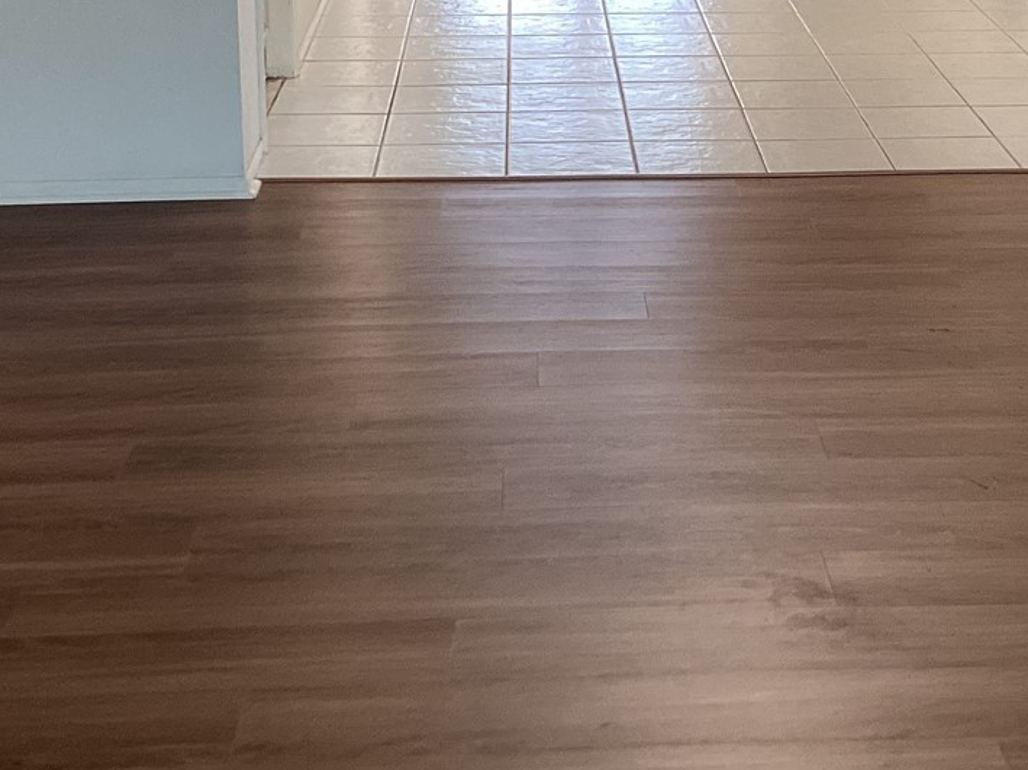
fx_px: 2078
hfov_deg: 27.5
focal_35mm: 70
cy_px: 20
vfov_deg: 20.4
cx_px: 753
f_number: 2.4
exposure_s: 1/60
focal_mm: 3.3
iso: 80
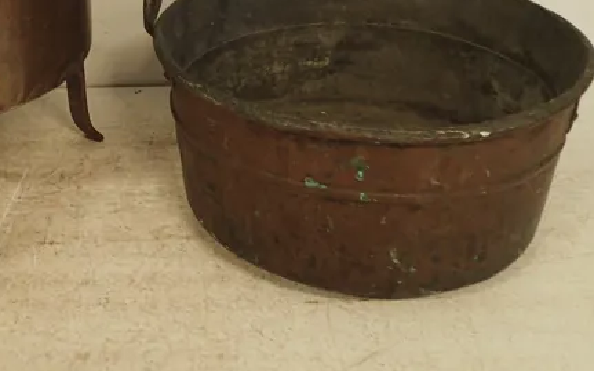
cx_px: 160
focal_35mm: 59
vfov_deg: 21.3
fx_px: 955
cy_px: 17
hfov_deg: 34.0
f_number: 2.3
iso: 250
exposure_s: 1/30
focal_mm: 5.5
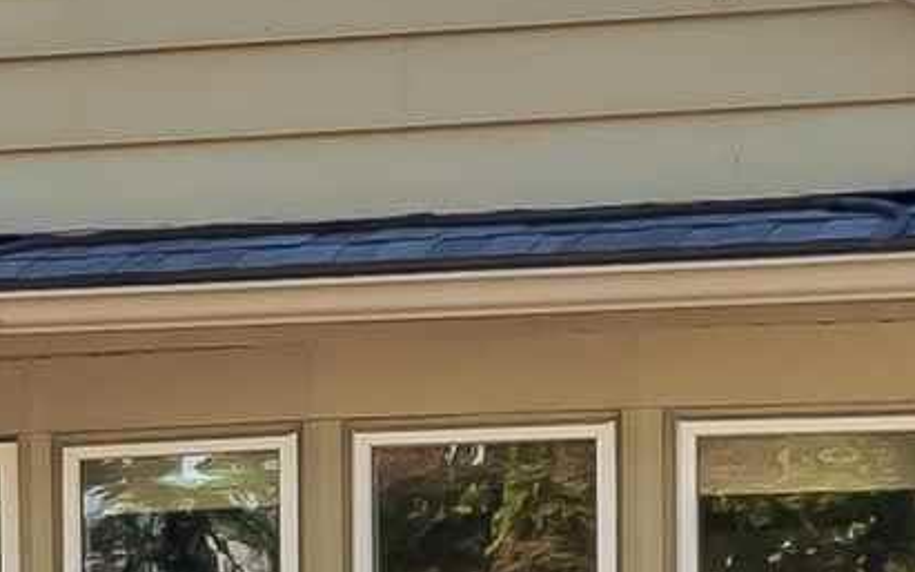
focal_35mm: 274
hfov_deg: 7.6
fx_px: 6834
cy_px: 652
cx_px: -163
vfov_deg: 4.8
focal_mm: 24
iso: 200
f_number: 8
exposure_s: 1/160
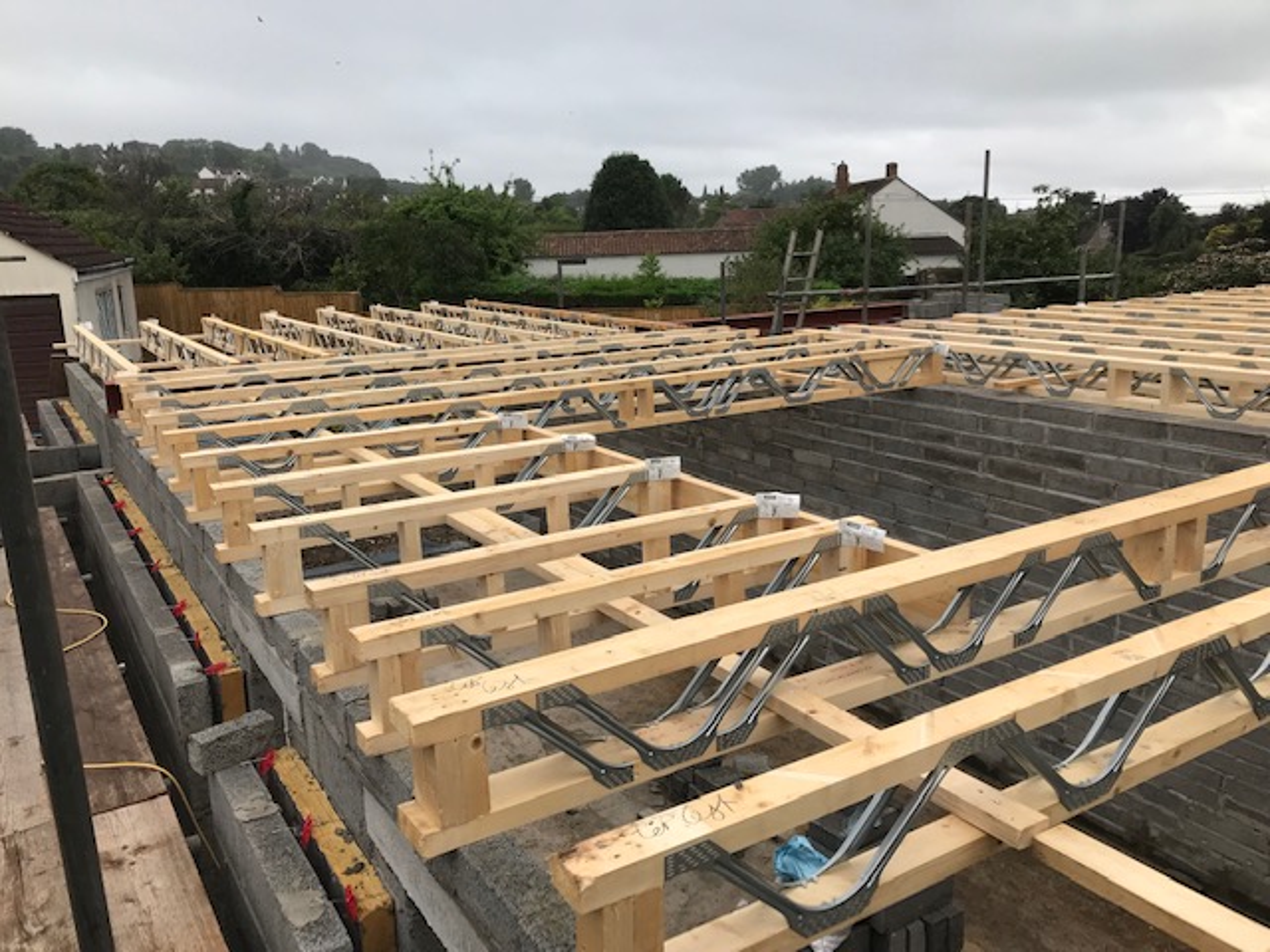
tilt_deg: -13.7
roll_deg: +2.5
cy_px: 476
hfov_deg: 63.4
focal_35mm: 28
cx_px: 635
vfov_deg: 49.7
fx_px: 1027
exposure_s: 1/496
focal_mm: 3.99
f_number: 1.8
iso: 20
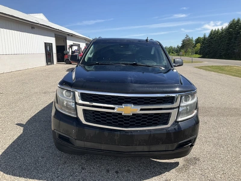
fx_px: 202
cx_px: 120
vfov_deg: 48.2
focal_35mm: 29
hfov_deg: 61.7
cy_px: 90
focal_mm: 3
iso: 25
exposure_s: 1/1534
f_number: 1.8
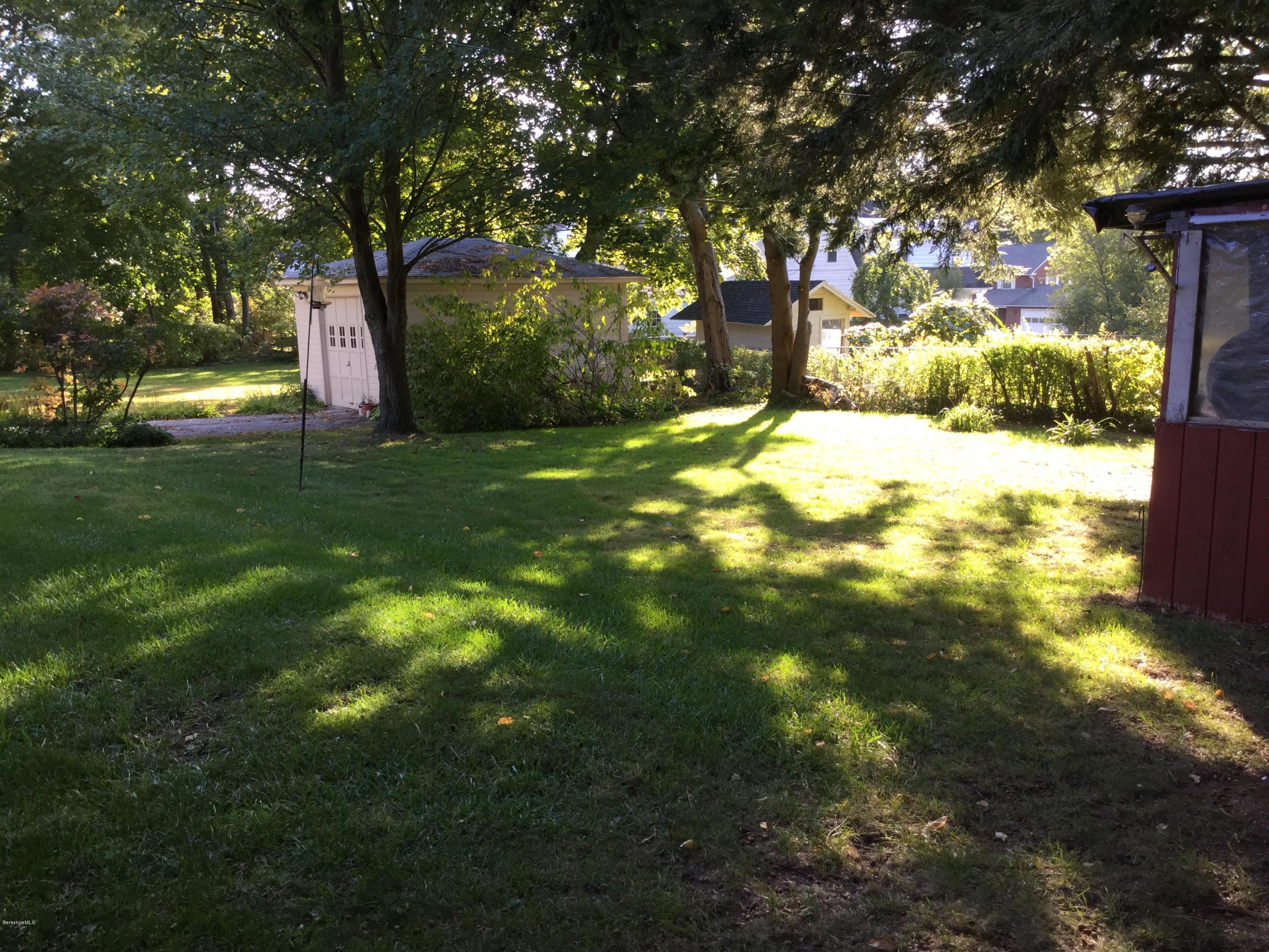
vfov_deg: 45.4
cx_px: 634
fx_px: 1136
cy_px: 476
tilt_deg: -10.6
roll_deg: +0.1
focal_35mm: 31
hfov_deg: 58.4
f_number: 2.4
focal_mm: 3.3
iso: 32
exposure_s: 1/100
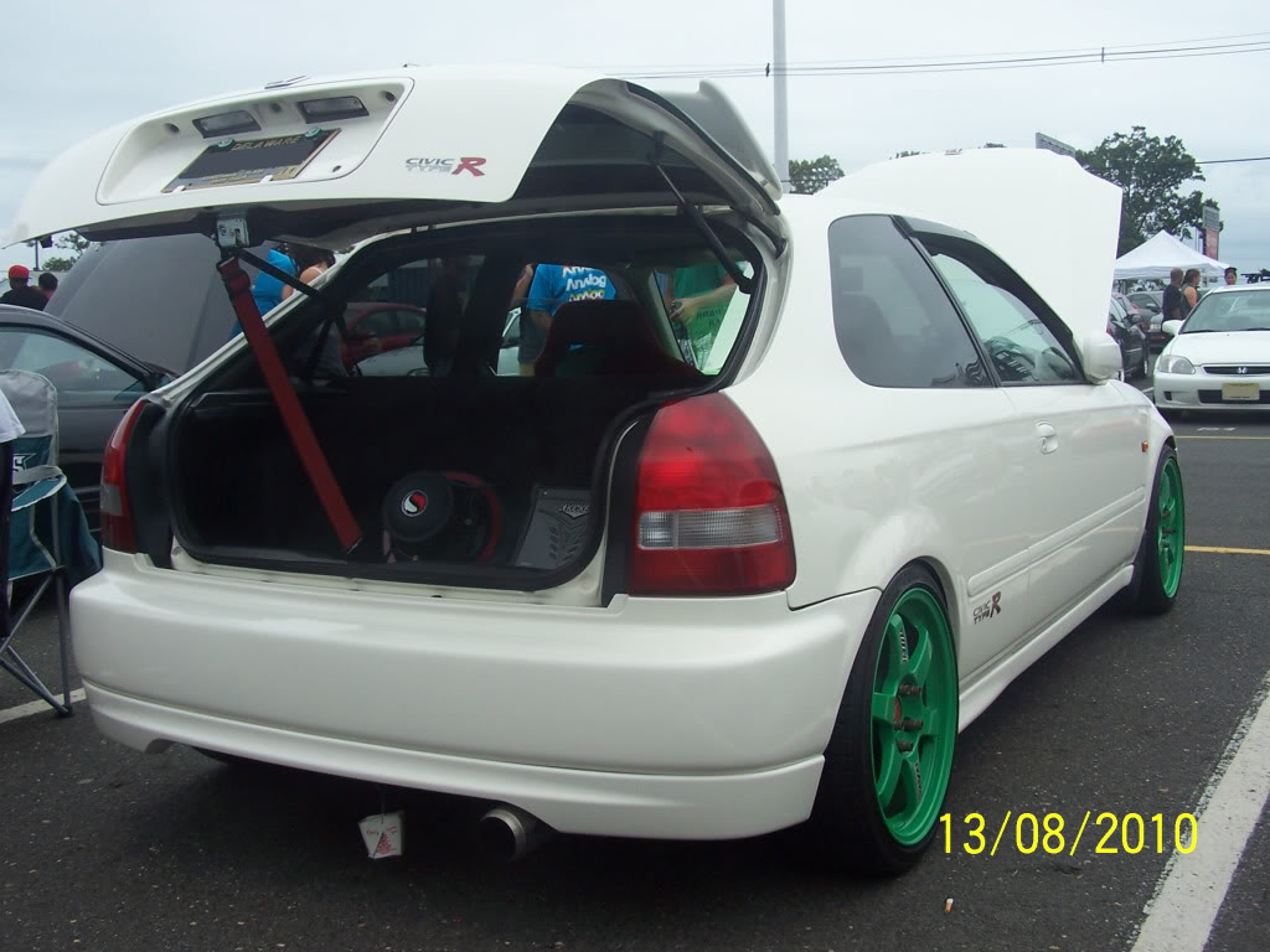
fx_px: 1468
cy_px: 476
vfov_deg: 36.0
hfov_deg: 46.8
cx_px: 635
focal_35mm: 40
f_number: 4
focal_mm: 6.7
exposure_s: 1/500
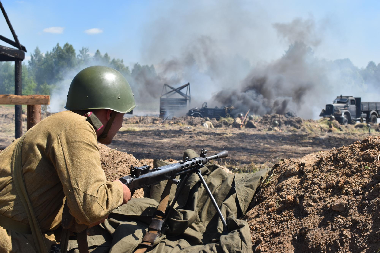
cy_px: 126
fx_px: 538
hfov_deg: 38.9
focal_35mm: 51
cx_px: 190
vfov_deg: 26.5
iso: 200
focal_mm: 34
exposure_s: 1/320
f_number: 9
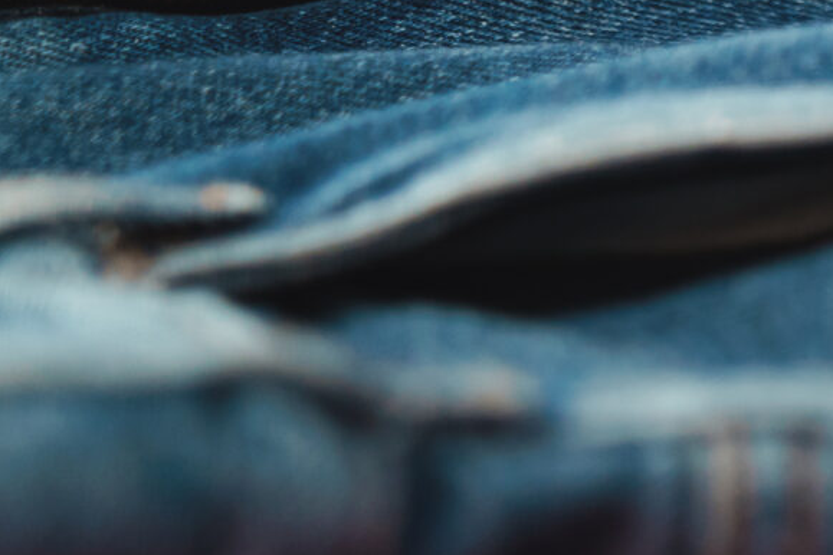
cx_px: 1840
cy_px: -191
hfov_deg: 8.6
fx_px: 5113
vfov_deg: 6.2
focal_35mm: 221
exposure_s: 1/125
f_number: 2.8
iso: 1000
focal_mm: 50
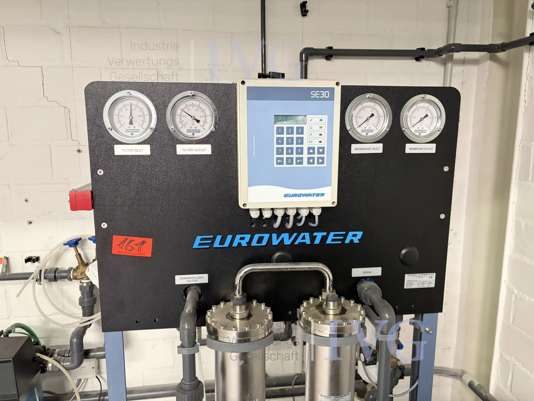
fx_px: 401
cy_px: 200
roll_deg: +0.1
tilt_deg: -10.0
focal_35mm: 26
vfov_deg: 53.1
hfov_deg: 67.3
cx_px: 267
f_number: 1.6
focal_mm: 5.96
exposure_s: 1/33
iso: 500
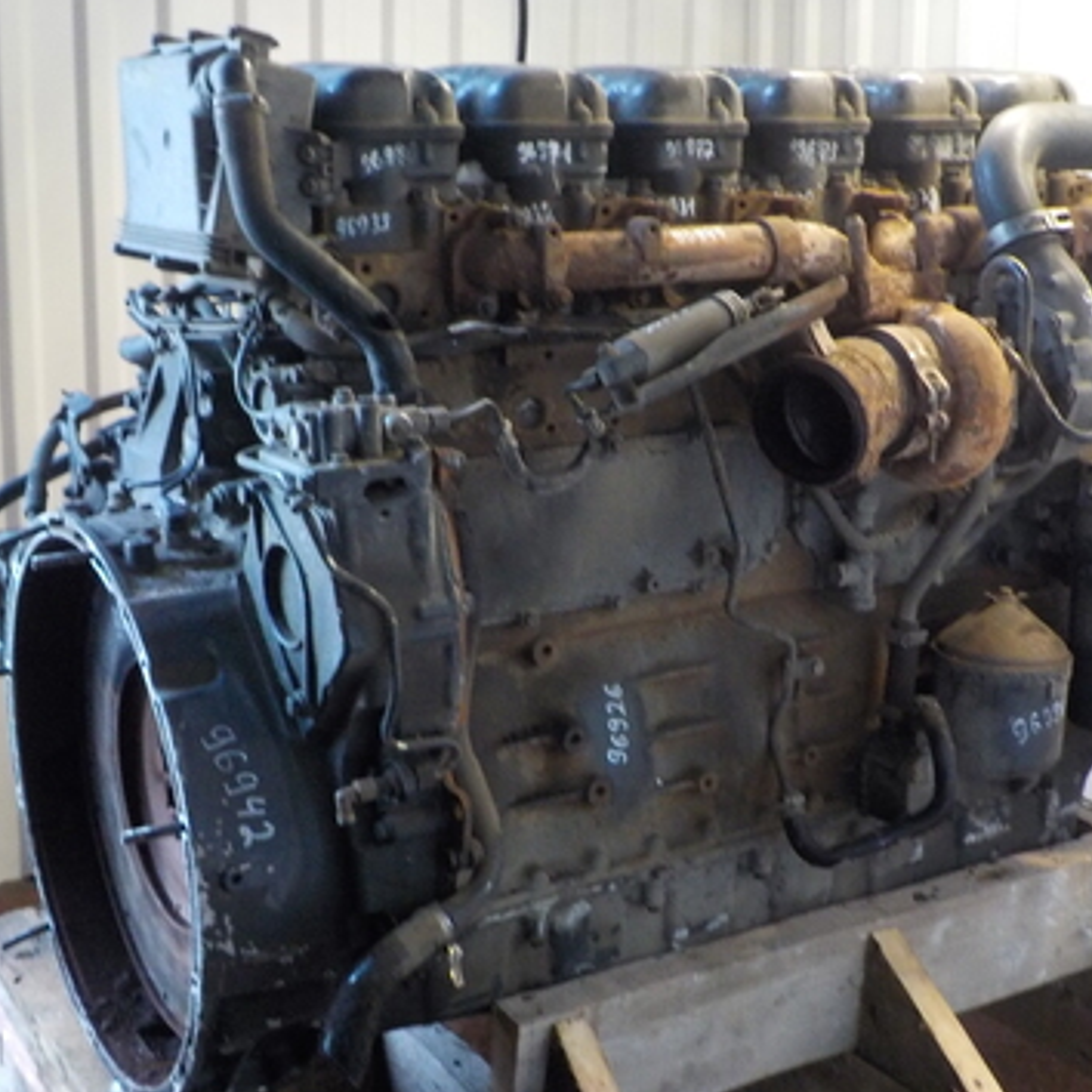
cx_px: 706
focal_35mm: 48
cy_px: 568
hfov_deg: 35.1
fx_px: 1713
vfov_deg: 35.4
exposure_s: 1/30
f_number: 3.3
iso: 360
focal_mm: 4.1
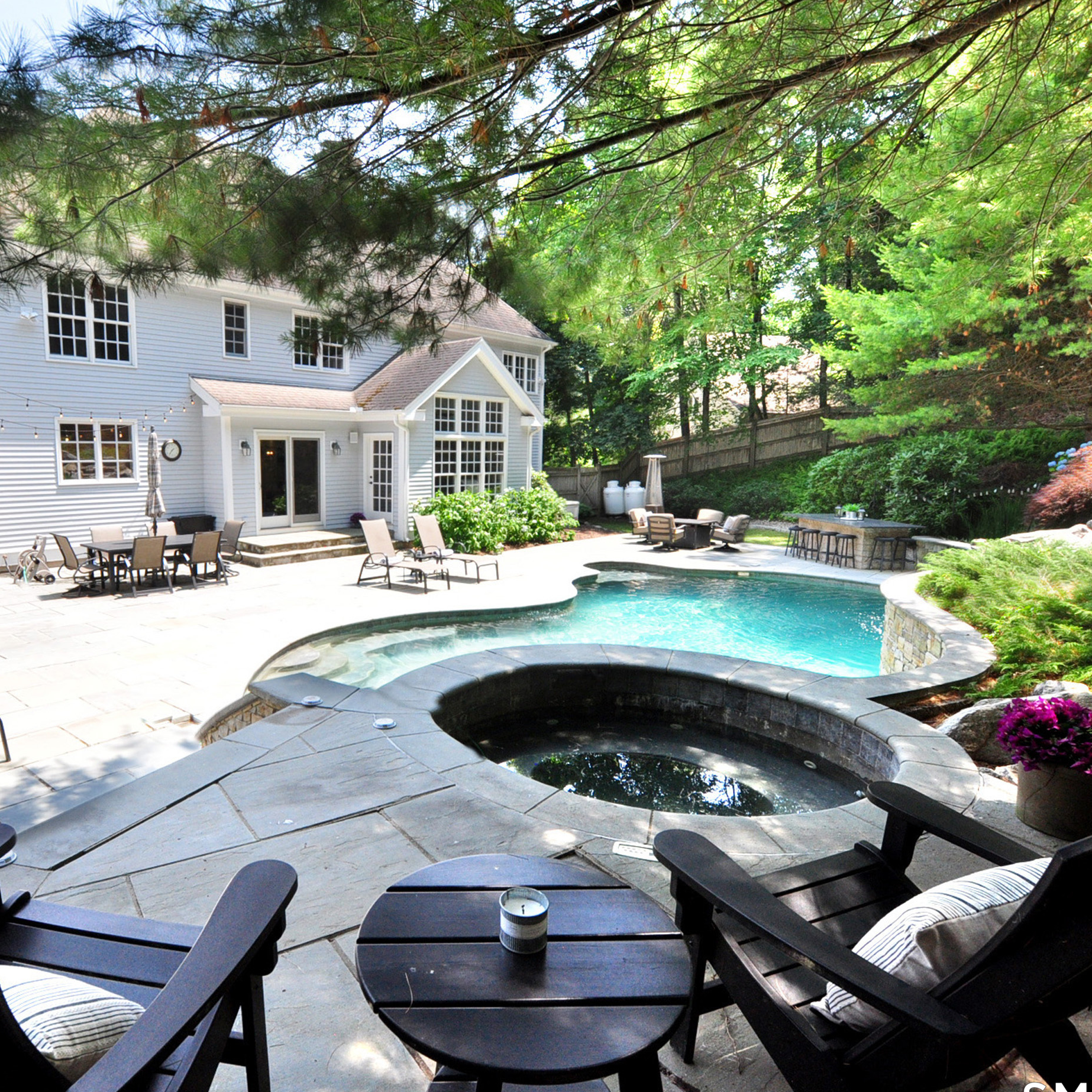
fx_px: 714
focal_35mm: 20
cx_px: 421
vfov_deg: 74.8
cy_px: 559
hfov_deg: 73.8
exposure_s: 1/160
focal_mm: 10
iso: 800
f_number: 8
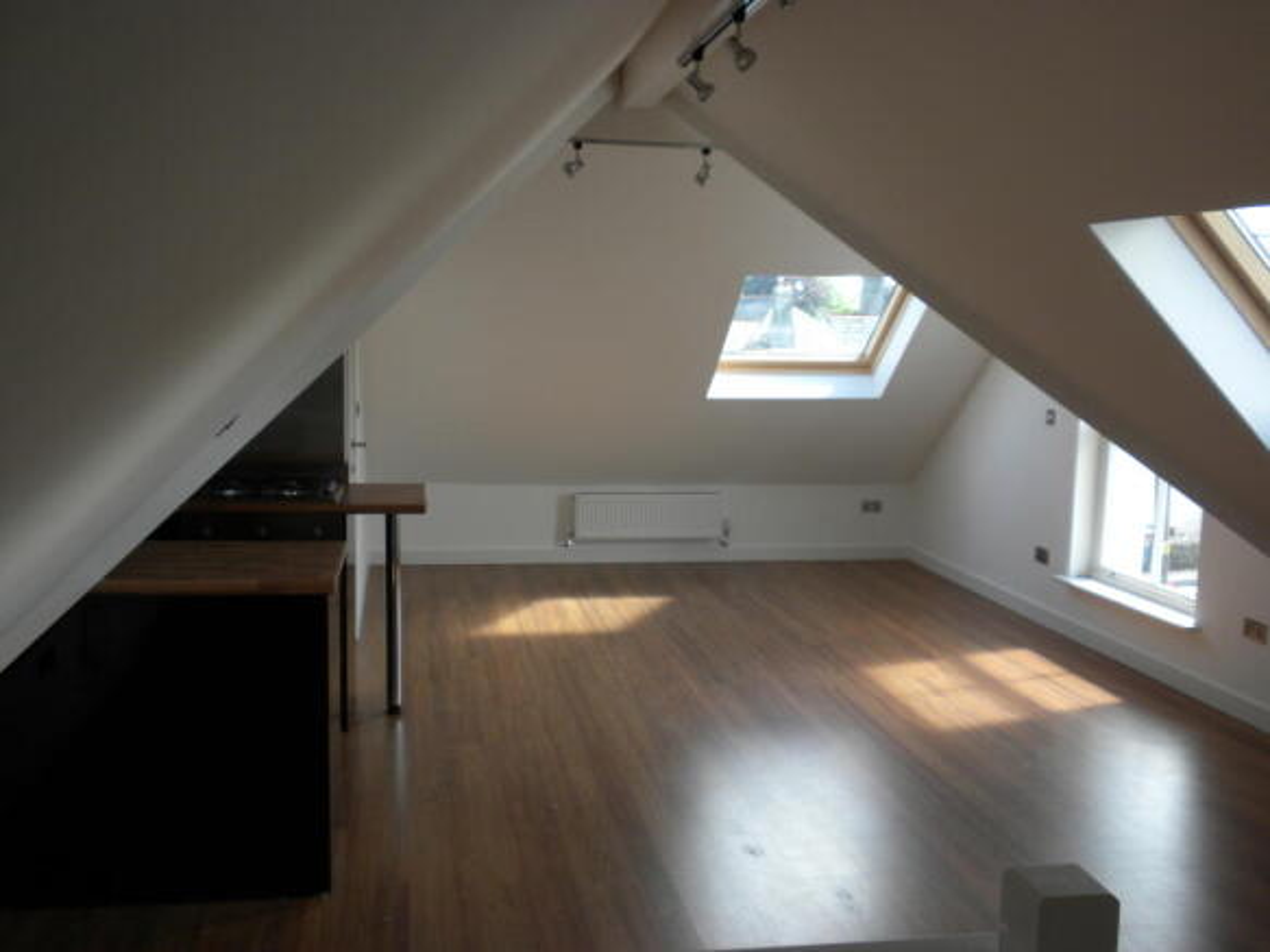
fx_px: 1357
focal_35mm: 37
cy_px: 476
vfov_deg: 38.7
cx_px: 635
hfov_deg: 50.1
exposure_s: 1/75
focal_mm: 6.6
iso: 87
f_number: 3.5
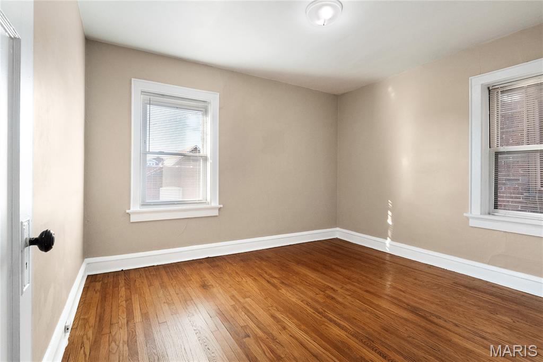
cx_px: 272
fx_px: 241
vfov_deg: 73.7
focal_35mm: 16
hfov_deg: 96.8
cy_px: 181
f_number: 8
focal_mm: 8
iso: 400
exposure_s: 1/15
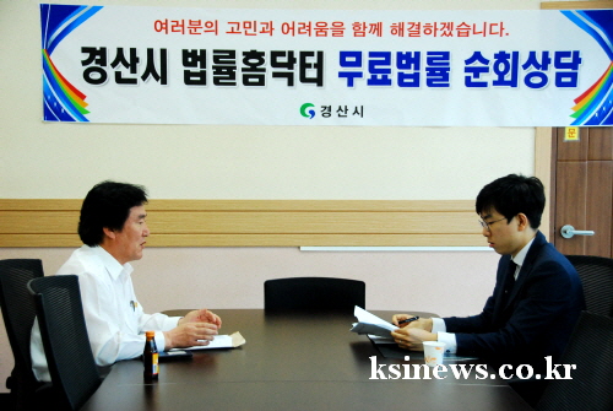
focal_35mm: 60
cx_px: 306
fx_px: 1023
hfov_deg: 33.4
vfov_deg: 22.7
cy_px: 206
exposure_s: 1/100
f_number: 5
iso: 1250
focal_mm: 40
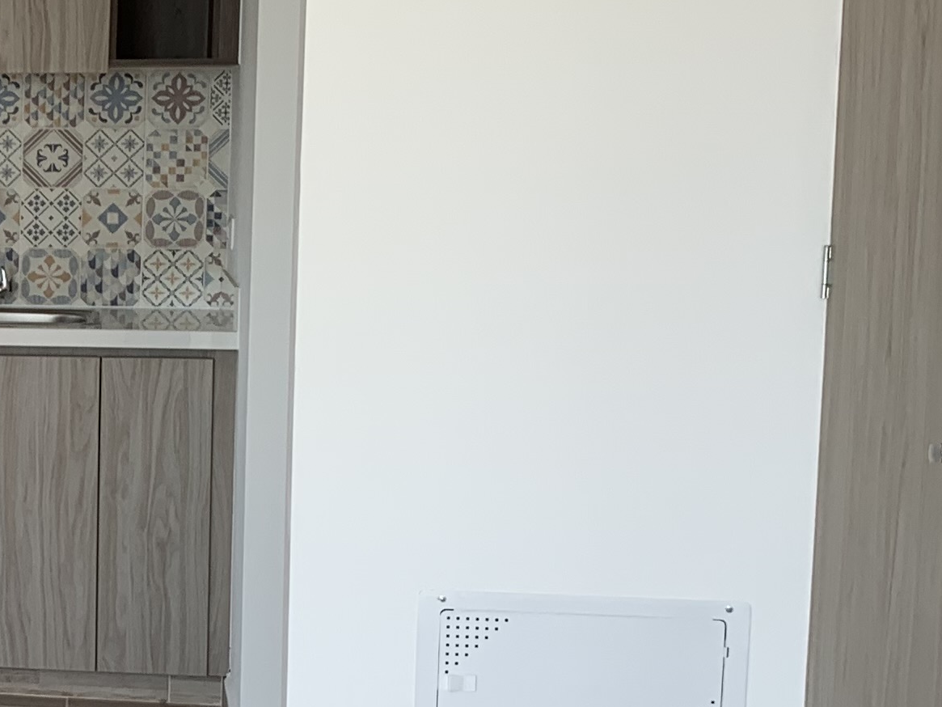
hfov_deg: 19.5
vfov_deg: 16.4
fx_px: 2449
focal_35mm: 90
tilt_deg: -7.0
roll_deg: -0.4
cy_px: 381
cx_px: -382
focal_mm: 4.25
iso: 25
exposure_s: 1/133
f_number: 1.8
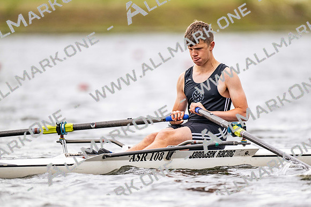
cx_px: 156
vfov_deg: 2.3
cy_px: 104
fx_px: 5184
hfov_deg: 3.4
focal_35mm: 600
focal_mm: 600
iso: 560
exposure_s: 1/2500
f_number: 4
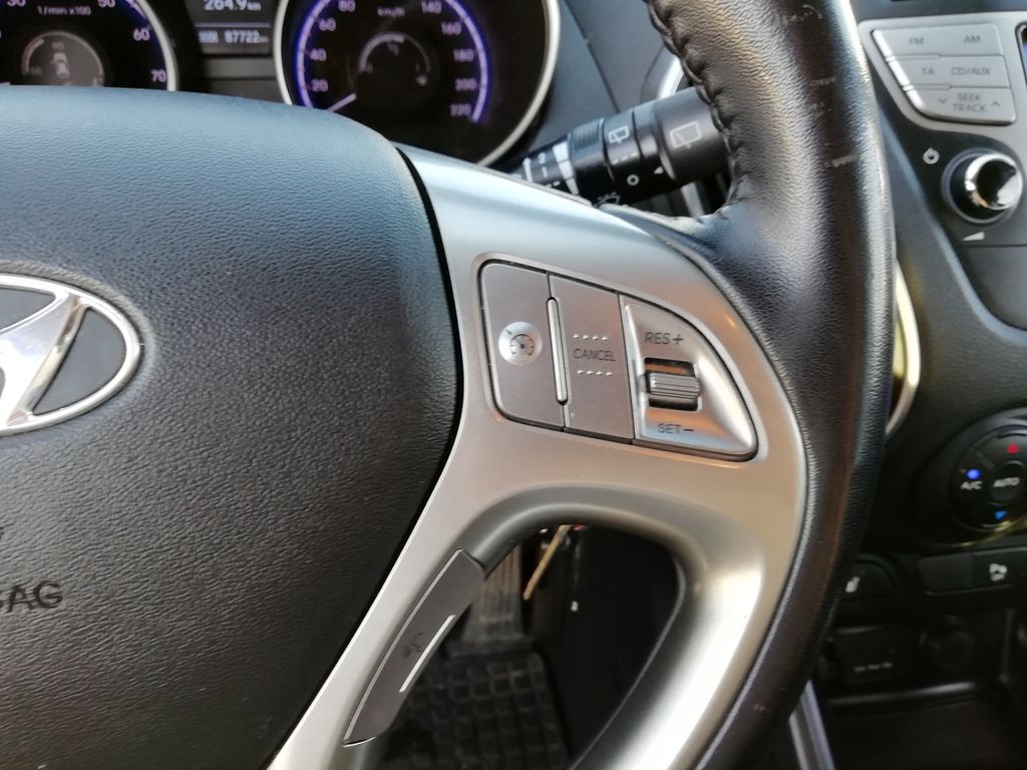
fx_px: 771
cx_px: 514
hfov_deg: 67.3
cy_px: 385
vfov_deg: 53.1
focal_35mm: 26
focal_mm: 3.21
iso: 80
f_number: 2.2
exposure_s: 1/33.3
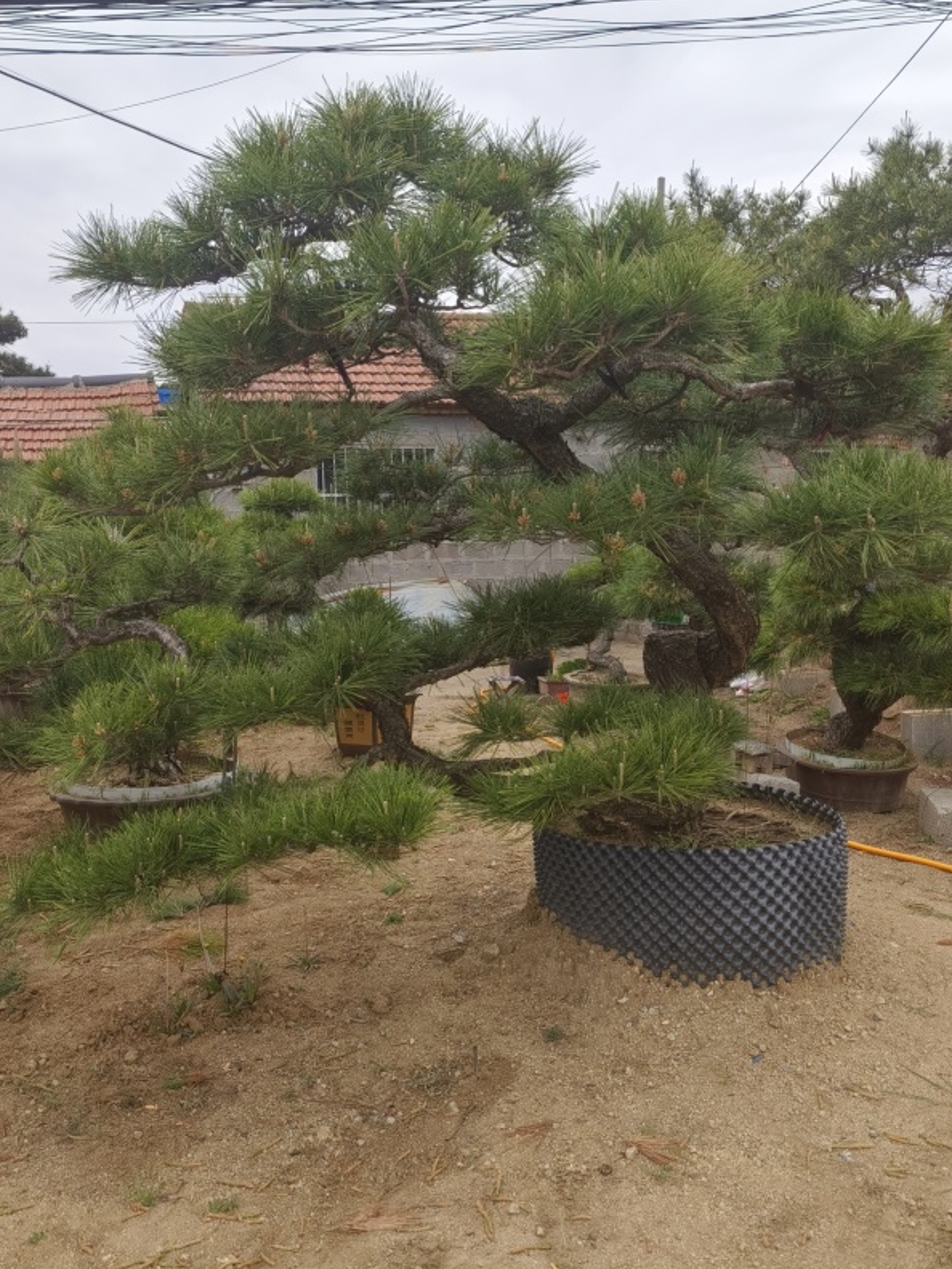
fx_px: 1137
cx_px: 481
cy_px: 619
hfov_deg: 45.4
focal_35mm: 31
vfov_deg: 58.3
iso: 100
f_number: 1.75
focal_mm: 5.5
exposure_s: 1/368
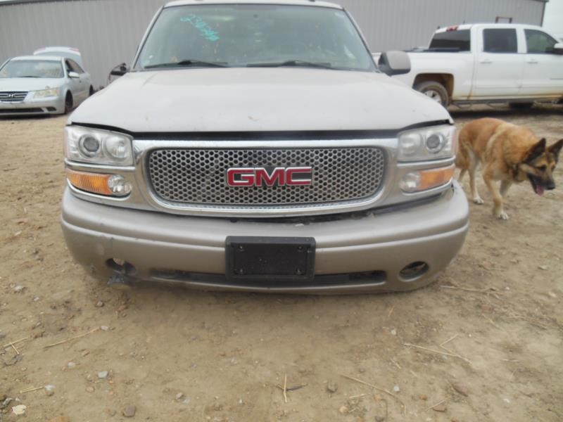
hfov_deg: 69.4
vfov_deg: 54.9
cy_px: 211
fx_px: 407
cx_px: 282
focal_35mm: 25
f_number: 3.2
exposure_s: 1/250
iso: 200
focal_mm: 4.5
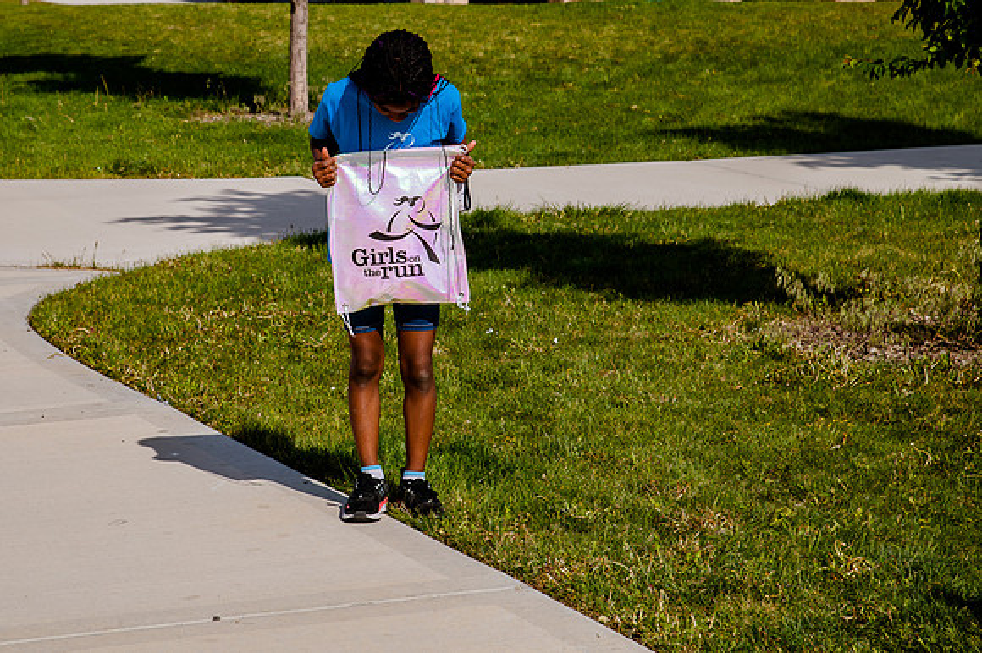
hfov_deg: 17.2
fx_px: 3238
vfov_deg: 11.5
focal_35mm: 119
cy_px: 242
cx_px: 386
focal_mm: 92
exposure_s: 1/640
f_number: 10
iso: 200
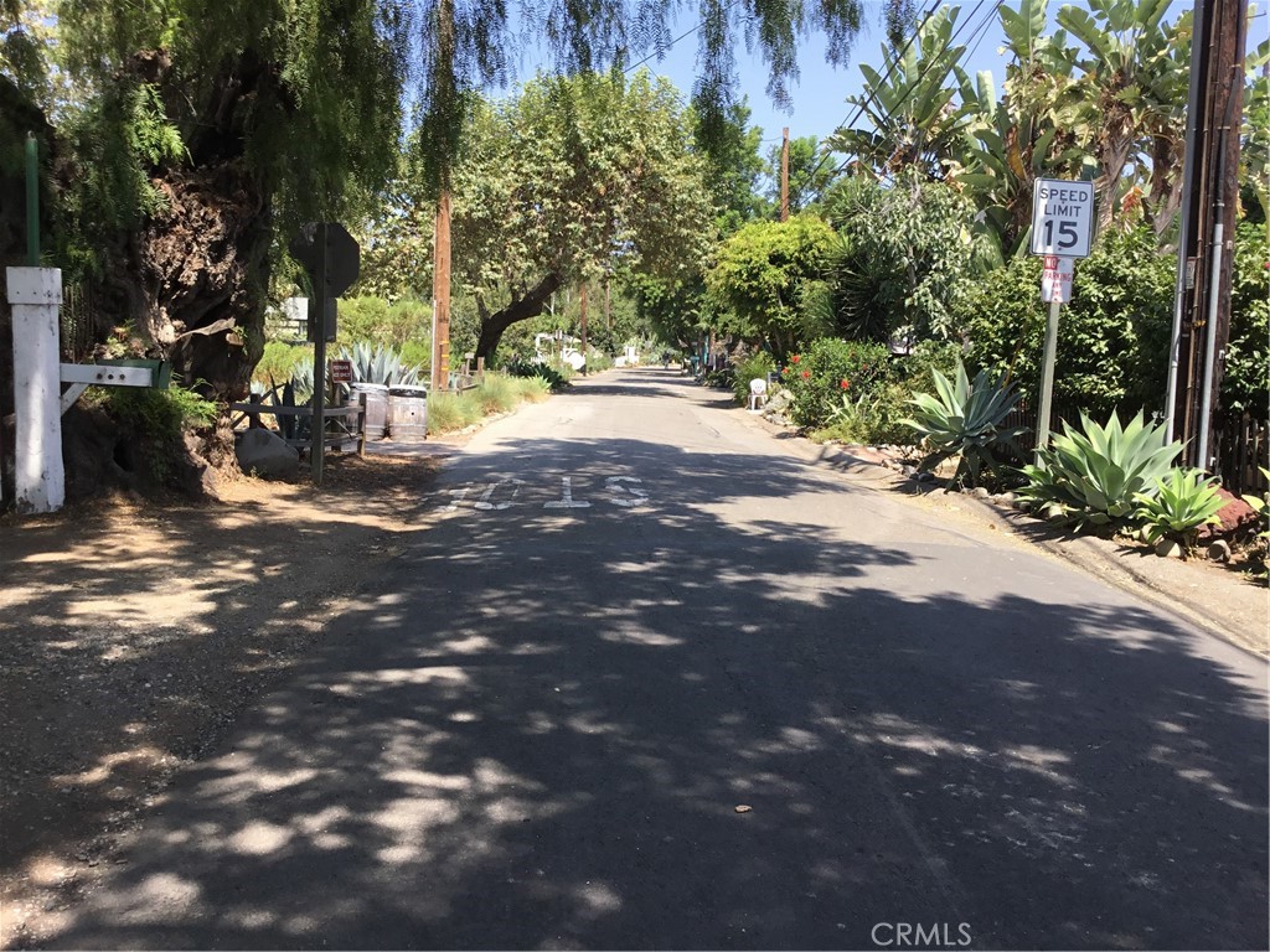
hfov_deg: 58.4
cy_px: 476
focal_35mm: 31
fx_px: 1137
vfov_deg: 45.4
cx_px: 635
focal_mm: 3.3
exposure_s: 1/515
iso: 25
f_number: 2.4
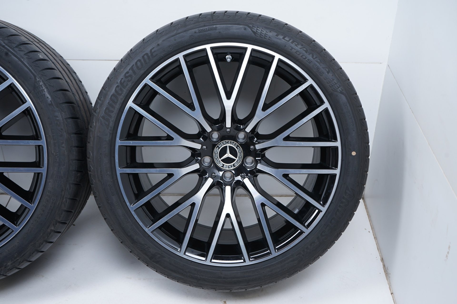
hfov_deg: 45.5
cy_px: 152
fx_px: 545
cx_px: 228
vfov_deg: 31.1
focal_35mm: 43
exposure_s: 1/125
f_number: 7.1
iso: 250
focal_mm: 43
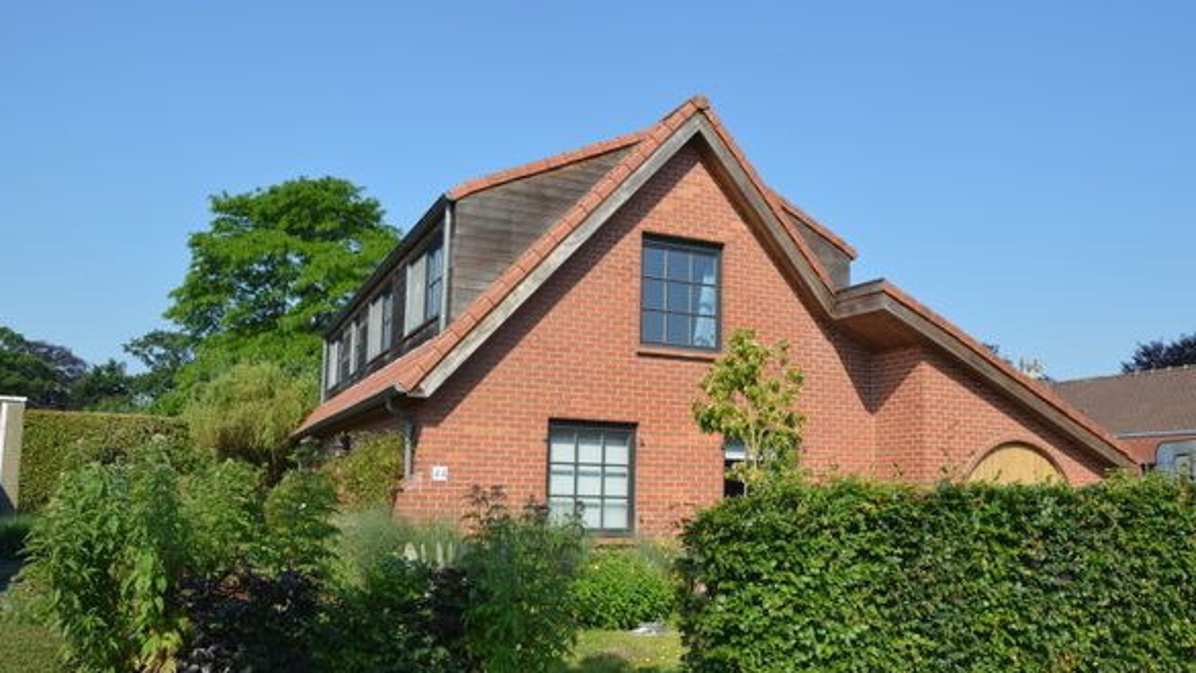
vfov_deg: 40.0
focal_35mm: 29
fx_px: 920
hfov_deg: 66.1
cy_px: 396
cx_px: 599
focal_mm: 18
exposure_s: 1/200
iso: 100
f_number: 7.1
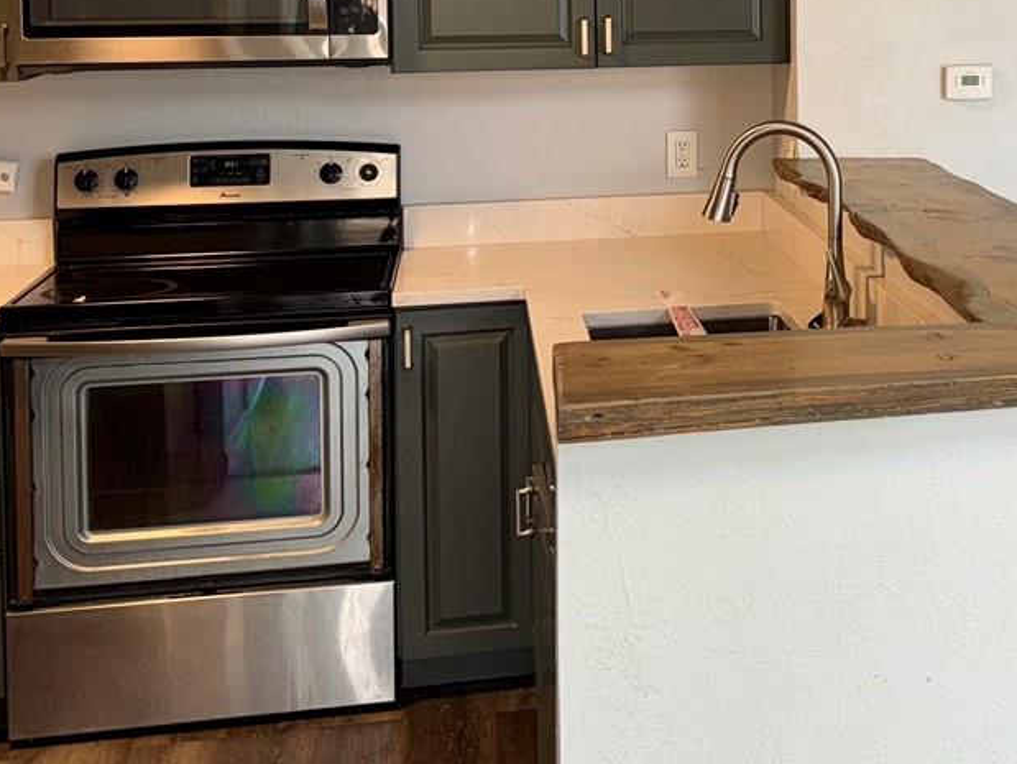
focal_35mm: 62
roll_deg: +0.2
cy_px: 28
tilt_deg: -1.8
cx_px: 992
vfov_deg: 22.9
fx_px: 1823
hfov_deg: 29.3
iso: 50
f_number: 1.78
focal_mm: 6.76
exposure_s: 1/29
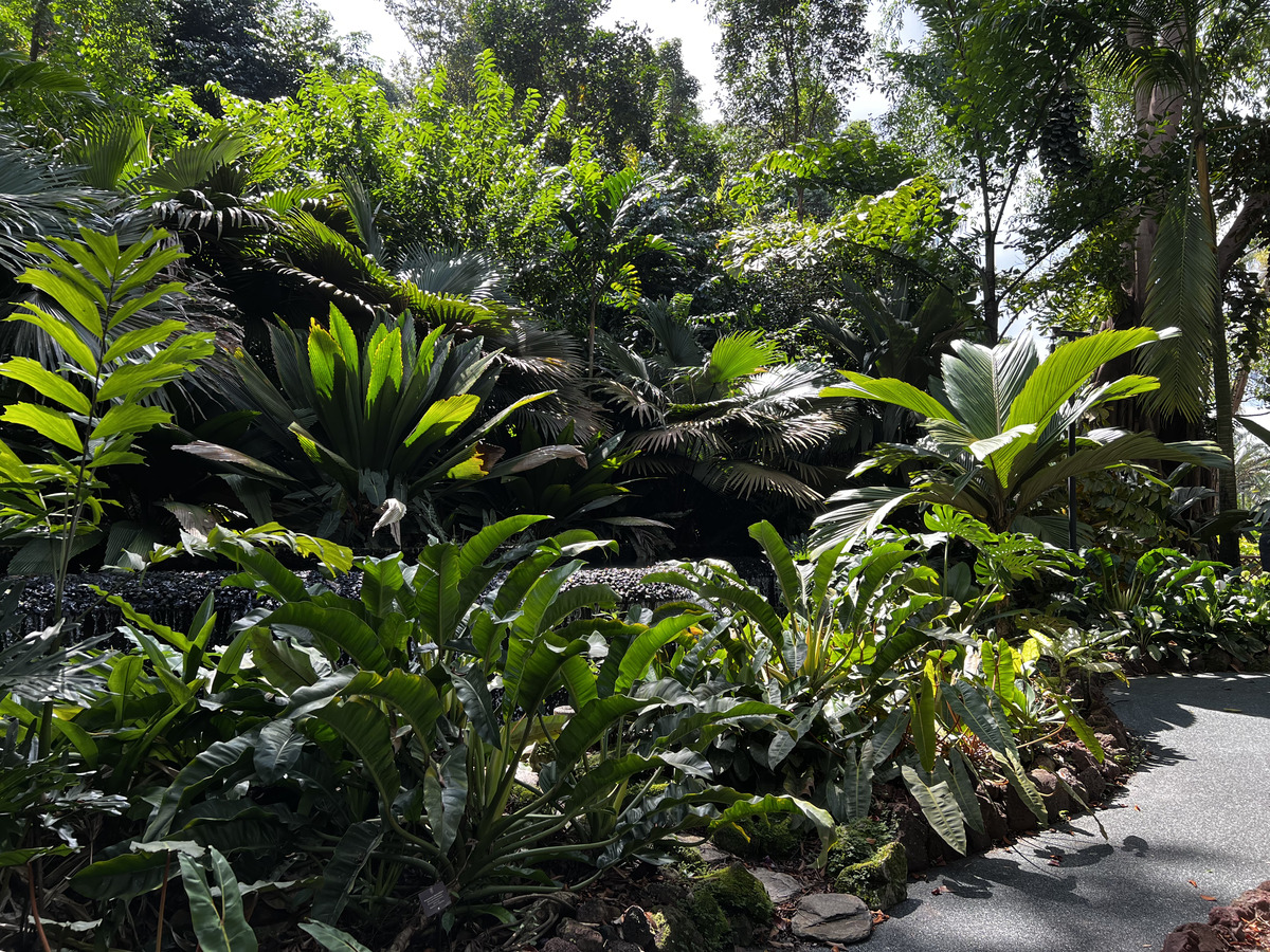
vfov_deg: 53.1
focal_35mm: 26
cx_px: 635
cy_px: 476
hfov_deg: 67.3
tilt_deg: +2.9
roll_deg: -0.5
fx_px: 954
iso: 50
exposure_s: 1/407
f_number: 1.5
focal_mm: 5.7
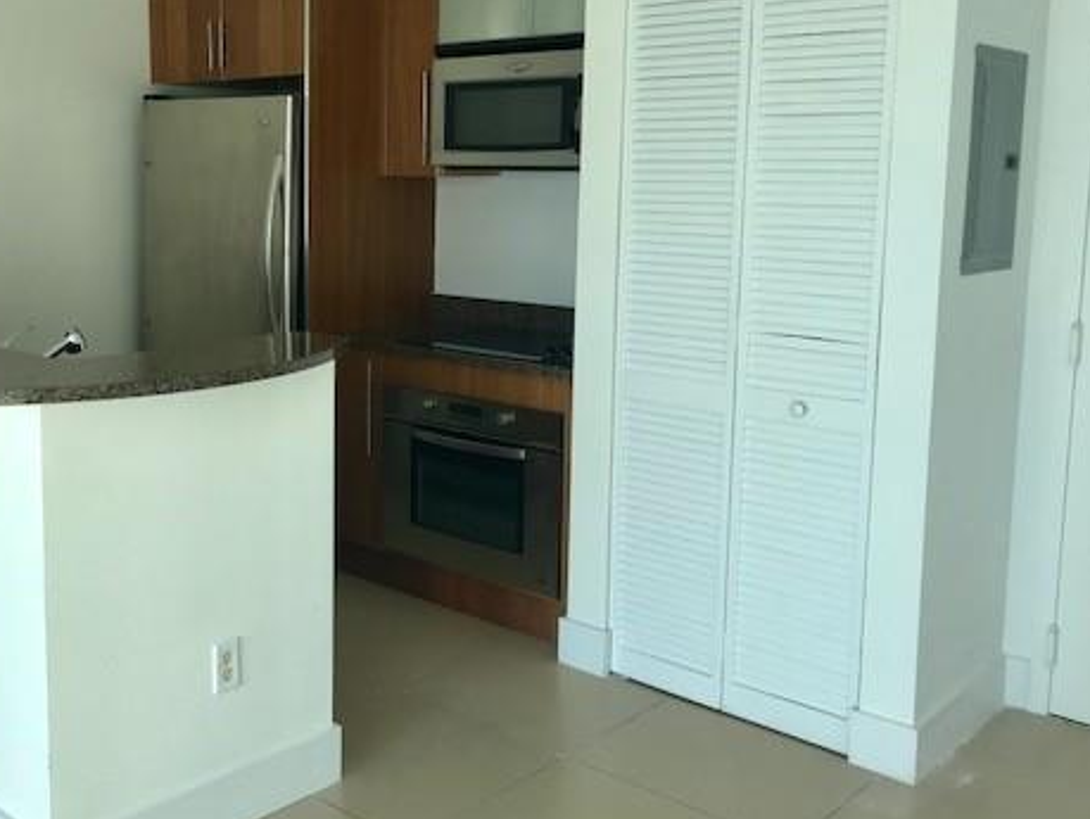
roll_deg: +0.1
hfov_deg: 46.9
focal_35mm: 39
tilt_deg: -7.0
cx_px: 347
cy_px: 332
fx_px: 1229
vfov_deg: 36.7
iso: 25
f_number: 1.8
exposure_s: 1/120
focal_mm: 3.99
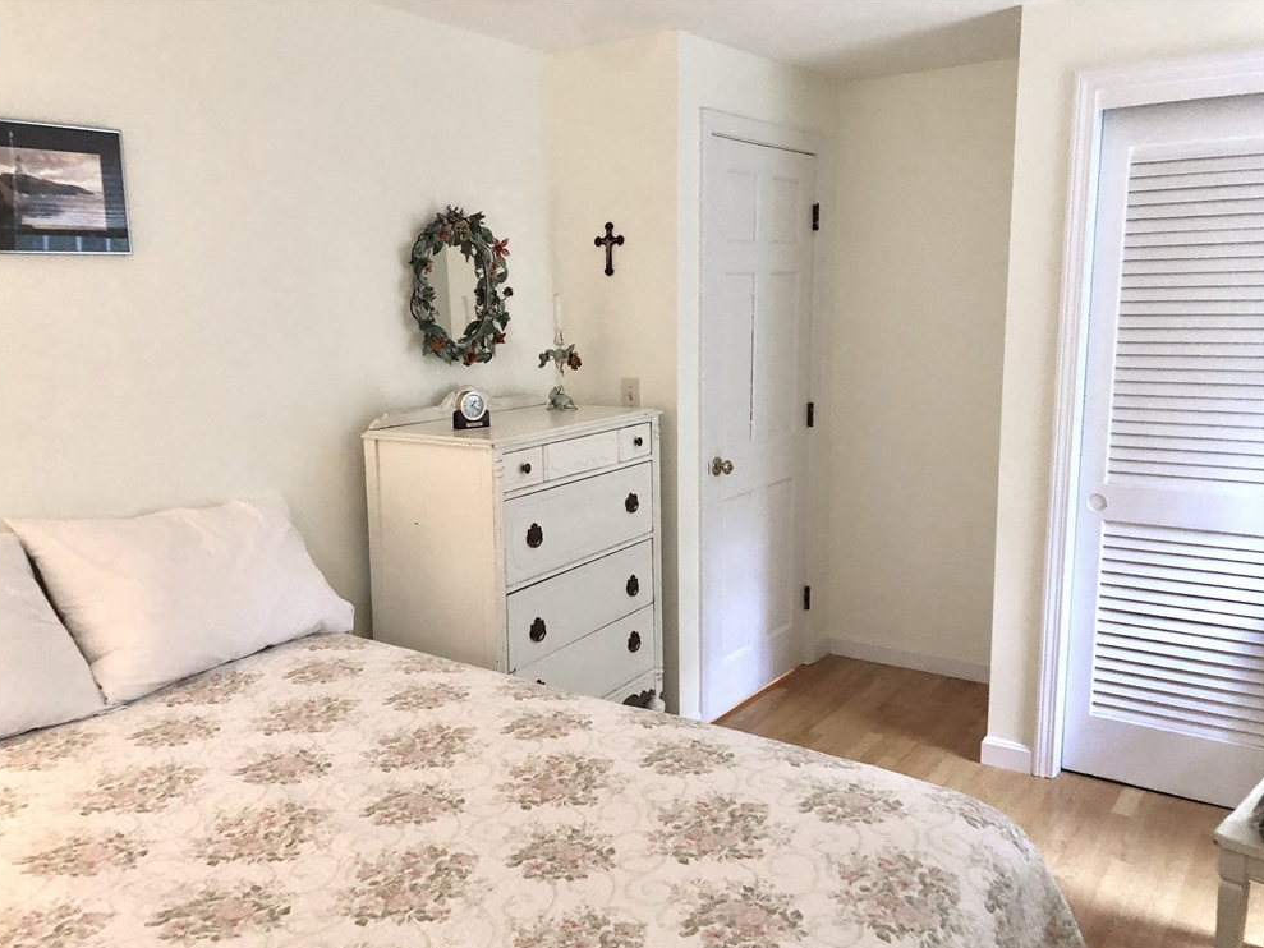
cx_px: 615
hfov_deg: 61.6
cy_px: 487
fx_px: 1059
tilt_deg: -8.6
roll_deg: -2.3
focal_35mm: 29
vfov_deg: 48.2
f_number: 1.8
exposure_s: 1/12
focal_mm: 4
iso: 100
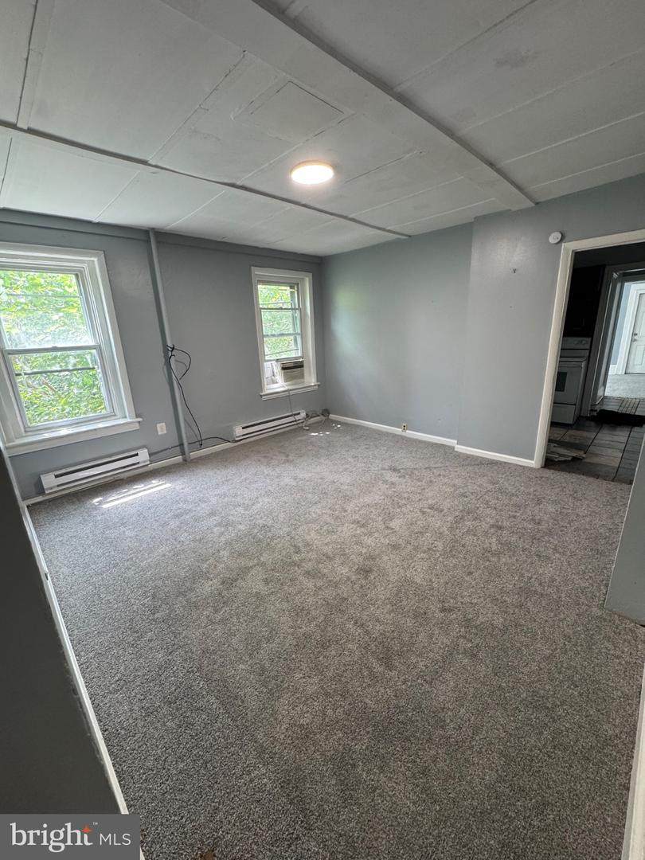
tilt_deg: -16.7
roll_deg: +3.8
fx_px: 348
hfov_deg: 85.7
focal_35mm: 14
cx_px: 322
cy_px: 430
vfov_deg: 102.1
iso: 200
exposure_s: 1/60
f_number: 2.2
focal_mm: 2.22
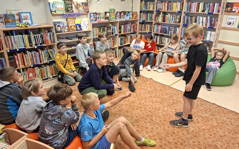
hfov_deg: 72.6
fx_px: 163
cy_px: 66
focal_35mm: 25
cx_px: 120
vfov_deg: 49.2
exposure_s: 1/50
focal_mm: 5.54
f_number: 1.8
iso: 200
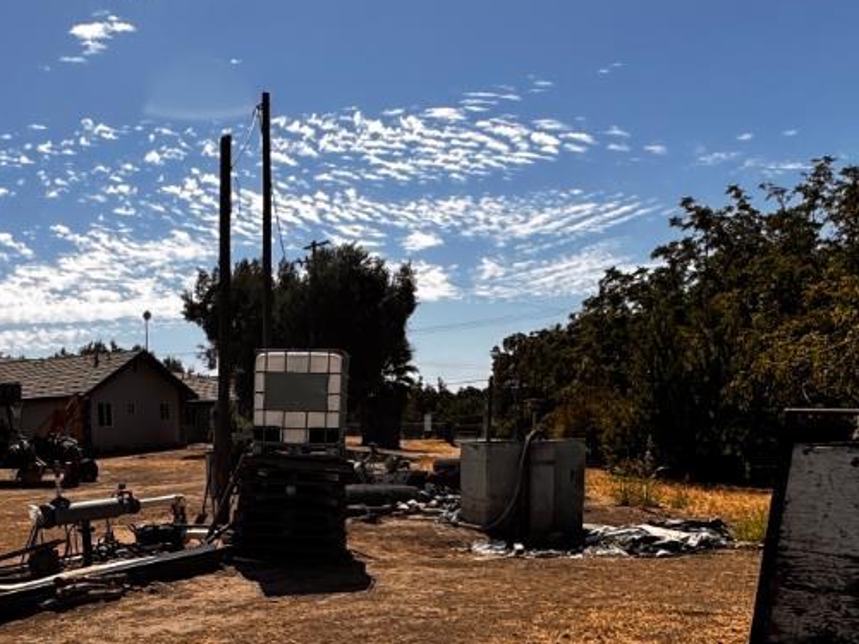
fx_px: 1042
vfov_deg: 32.0
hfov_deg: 43.1
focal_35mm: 42
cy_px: 624
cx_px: 198
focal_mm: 2.22
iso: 50
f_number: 2.2
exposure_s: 1/2874
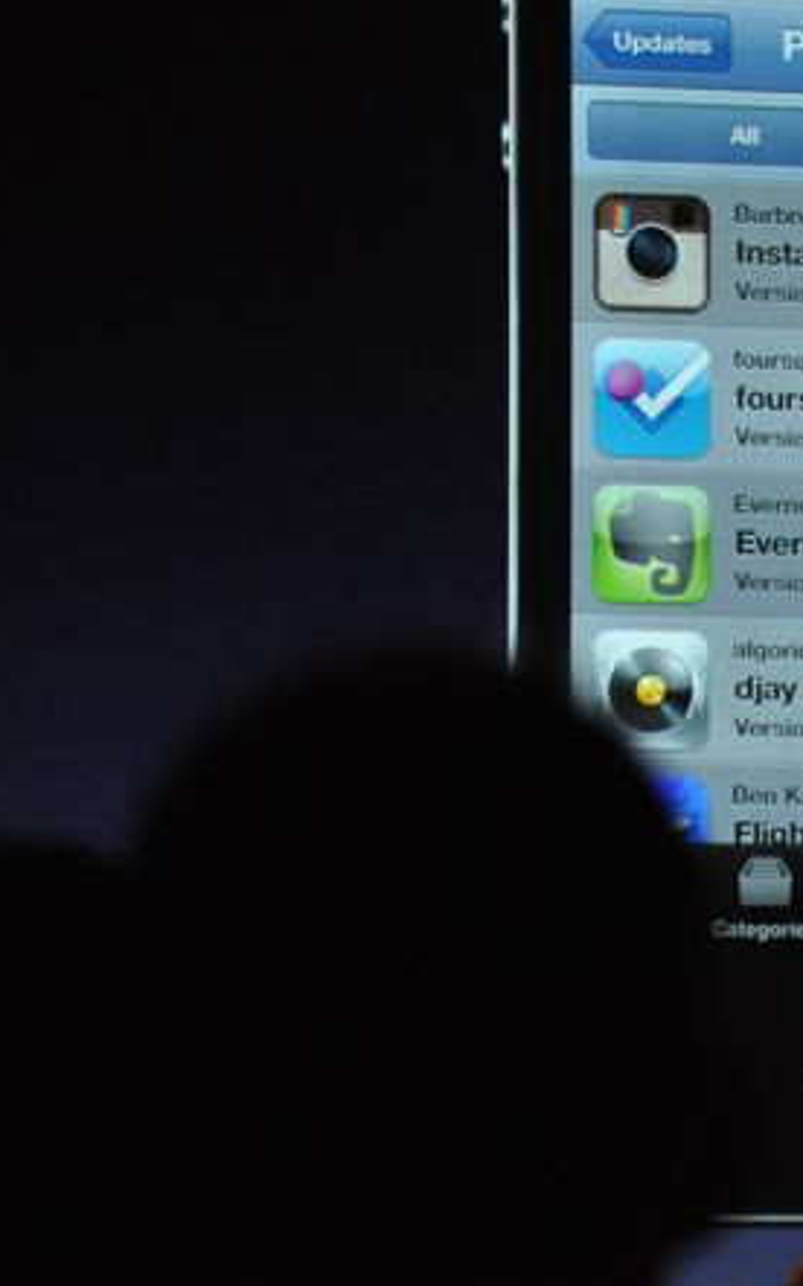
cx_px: 1044
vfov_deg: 7.6
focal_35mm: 276
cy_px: 592
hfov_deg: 4.7
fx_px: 9666
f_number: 5.6
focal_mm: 105
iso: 1600
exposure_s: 1/80
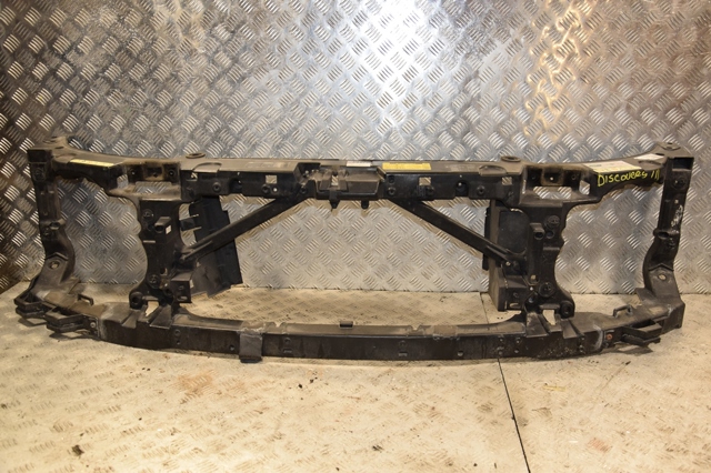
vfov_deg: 36.8
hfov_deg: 53.2
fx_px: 711
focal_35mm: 36
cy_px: 236
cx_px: 356
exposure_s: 1/200
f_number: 5.6
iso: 800
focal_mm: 24
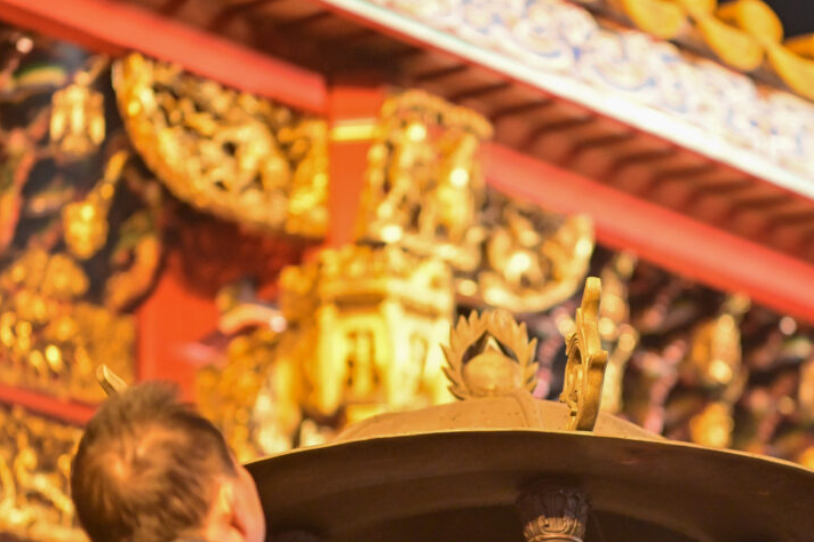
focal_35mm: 151
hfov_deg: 13.6
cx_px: 493
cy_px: 371
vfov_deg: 9.1
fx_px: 3413
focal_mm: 105
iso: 4000
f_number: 2.5
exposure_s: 1/100
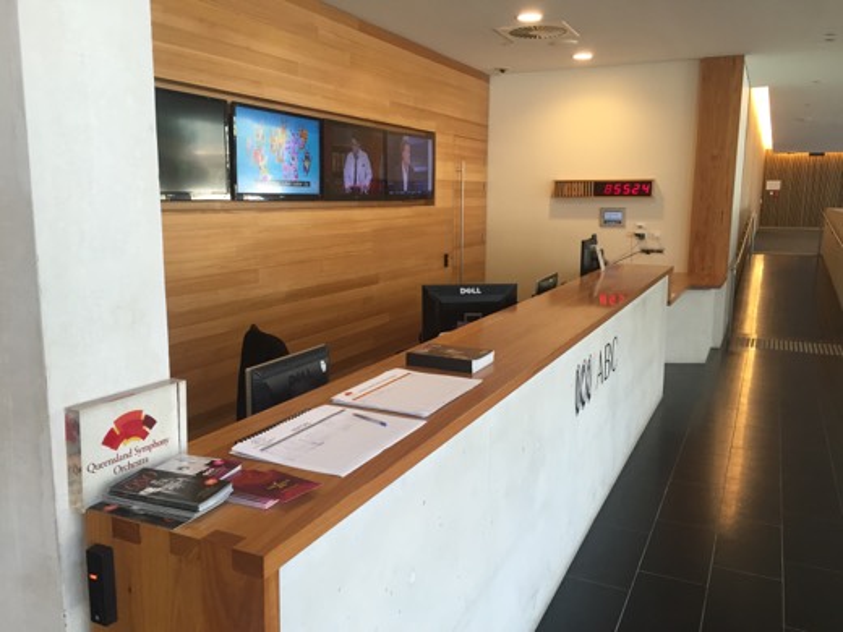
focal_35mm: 29
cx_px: 422
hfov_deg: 61.7
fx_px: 706
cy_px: 316
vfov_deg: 48.2
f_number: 2.2
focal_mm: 4.15
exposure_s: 1/30
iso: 40
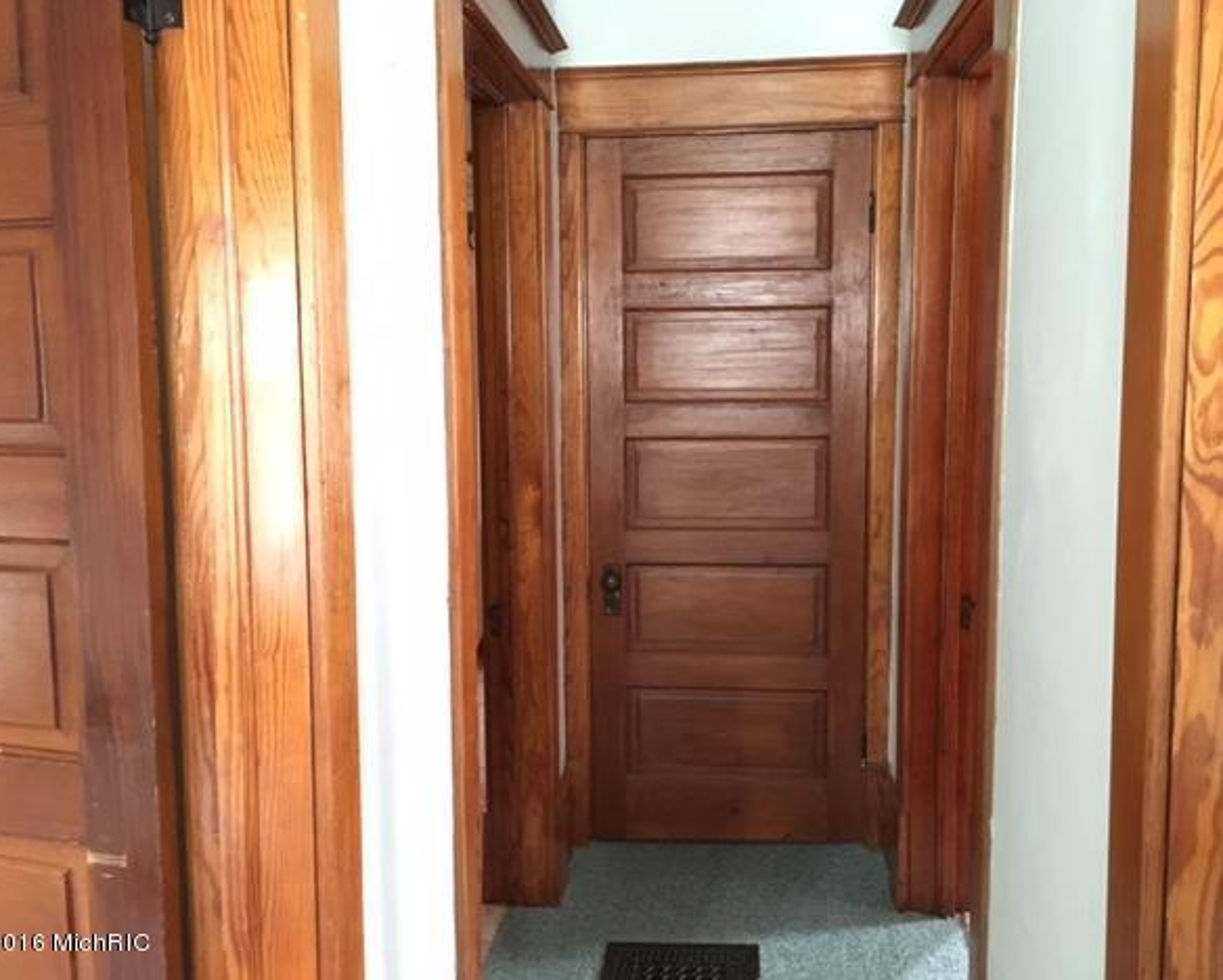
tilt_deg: -4.8
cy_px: 482
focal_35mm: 31
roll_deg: -0.1
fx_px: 1123
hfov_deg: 57.1
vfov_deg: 47.2
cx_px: 626
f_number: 2.2
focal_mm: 4.15
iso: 640
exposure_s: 1/15
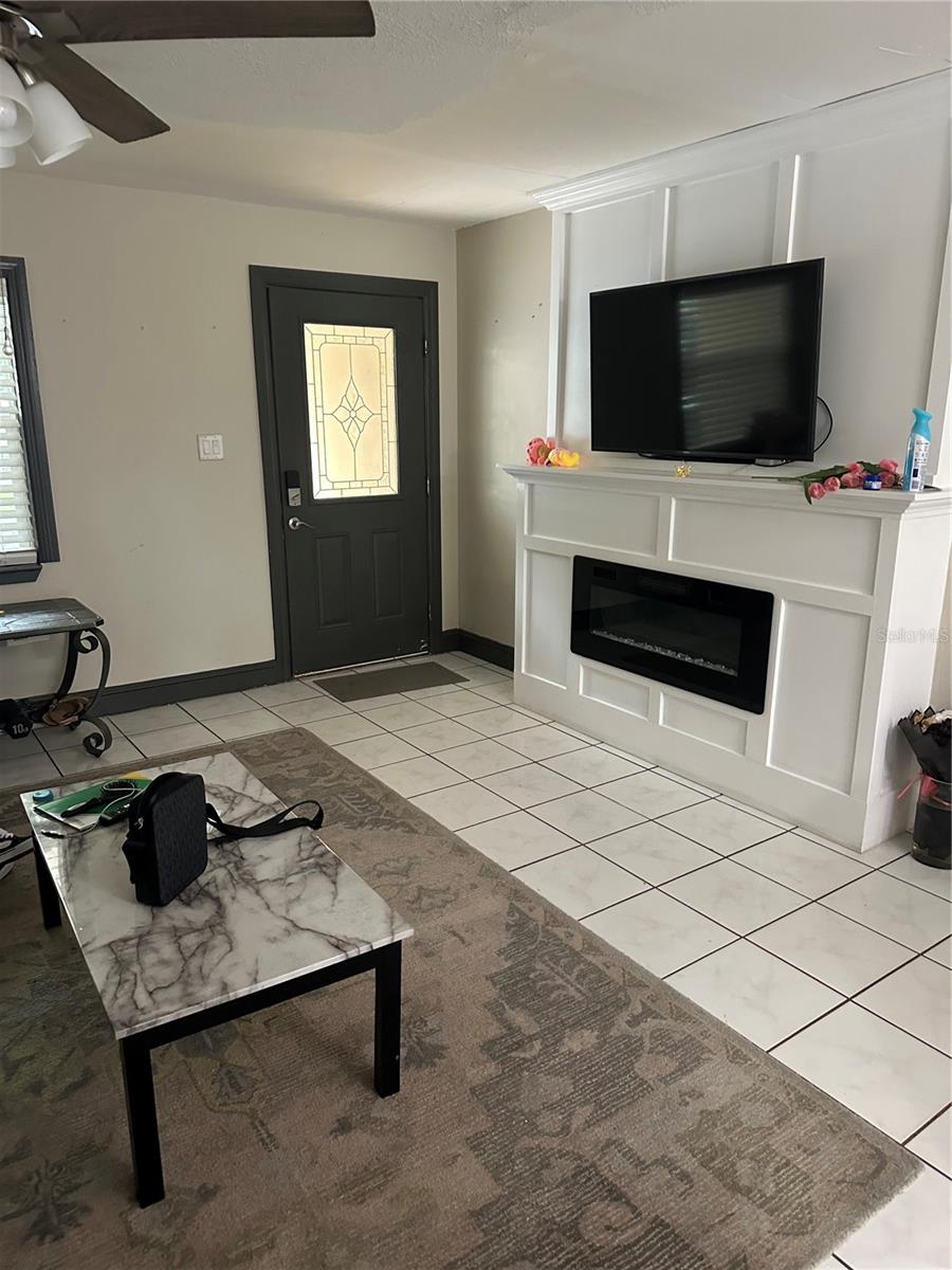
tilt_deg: -13.4
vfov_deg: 71.6
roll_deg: -1.2
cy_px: 635
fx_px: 880
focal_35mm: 24
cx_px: 476
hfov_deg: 56.8
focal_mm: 6.86
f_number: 1.78
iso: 640
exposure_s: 1/40
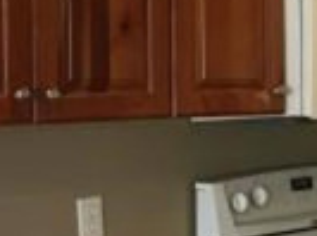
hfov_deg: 11.8
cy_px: 136
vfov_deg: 10.5
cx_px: 739
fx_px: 1279
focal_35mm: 140
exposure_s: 1/30
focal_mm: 4.15
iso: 80
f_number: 2.2
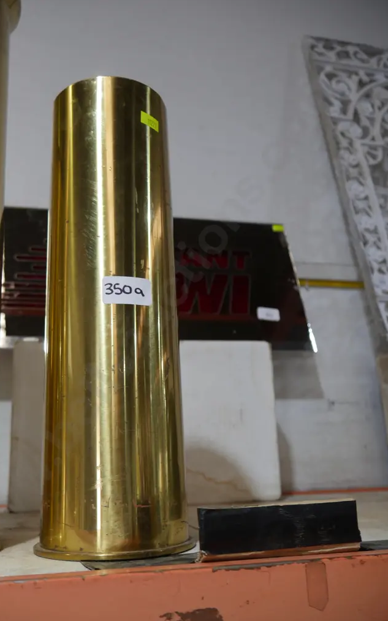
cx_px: 158
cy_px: 312
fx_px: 508
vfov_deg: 62.9
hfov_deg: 41.6
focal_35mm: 30
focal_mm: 14
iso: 320
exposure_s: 1/60
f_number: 3.5
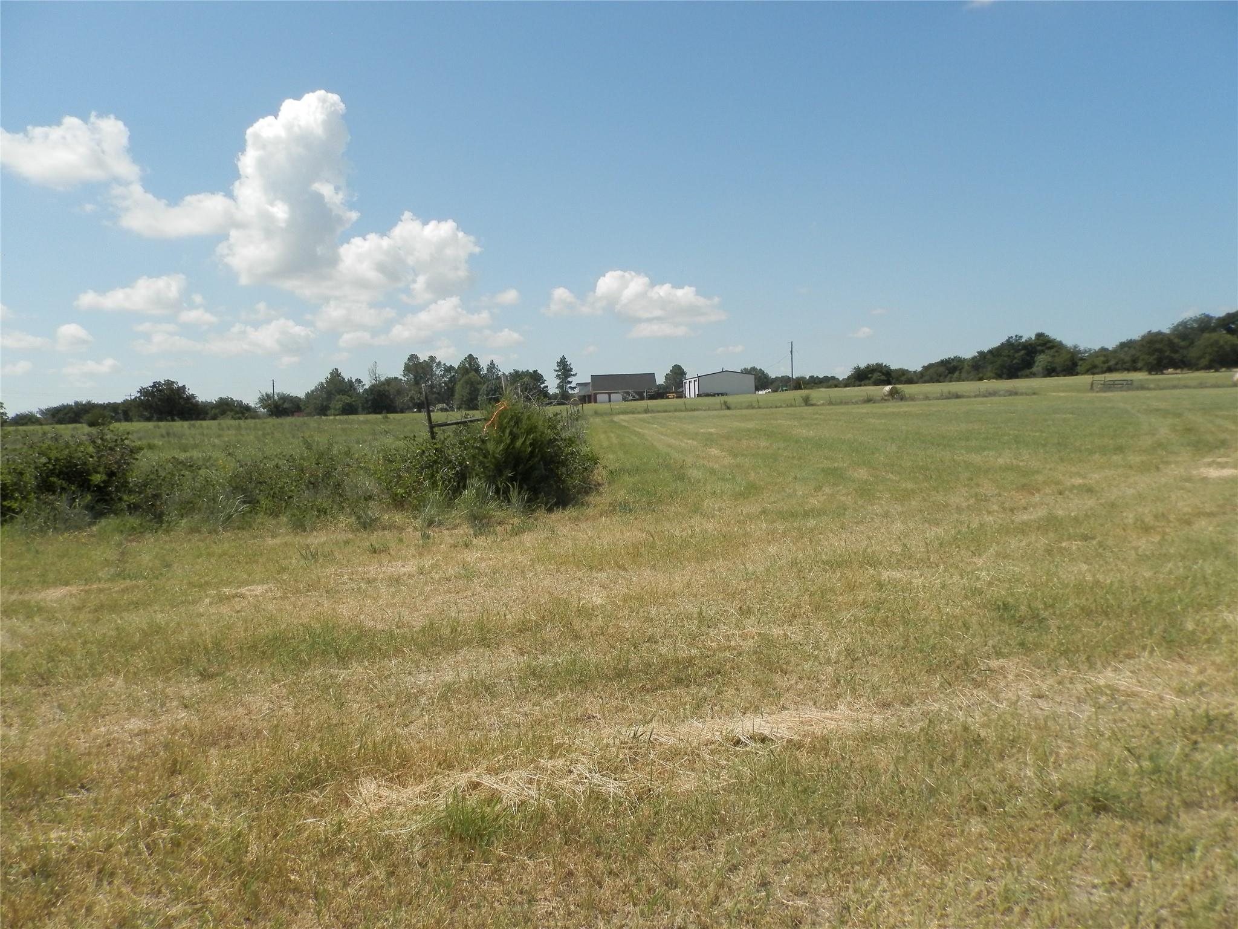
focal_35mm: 25
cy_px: 464
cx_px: 619
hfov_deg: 69.4
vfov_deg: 54.9
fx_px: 894
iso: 100
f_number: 8.7
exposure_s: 1/200
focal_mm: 4.5
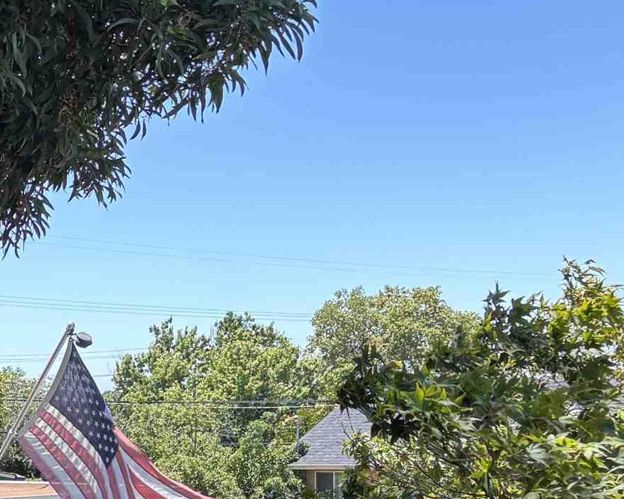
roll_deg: +1.6
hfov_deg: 19.6
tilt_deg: -5.2
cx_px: -207
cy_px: 609
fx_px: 1644
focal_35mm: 89
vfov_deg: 16.5
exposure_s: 1/887
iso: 50
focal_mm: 5.96
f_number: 1.6
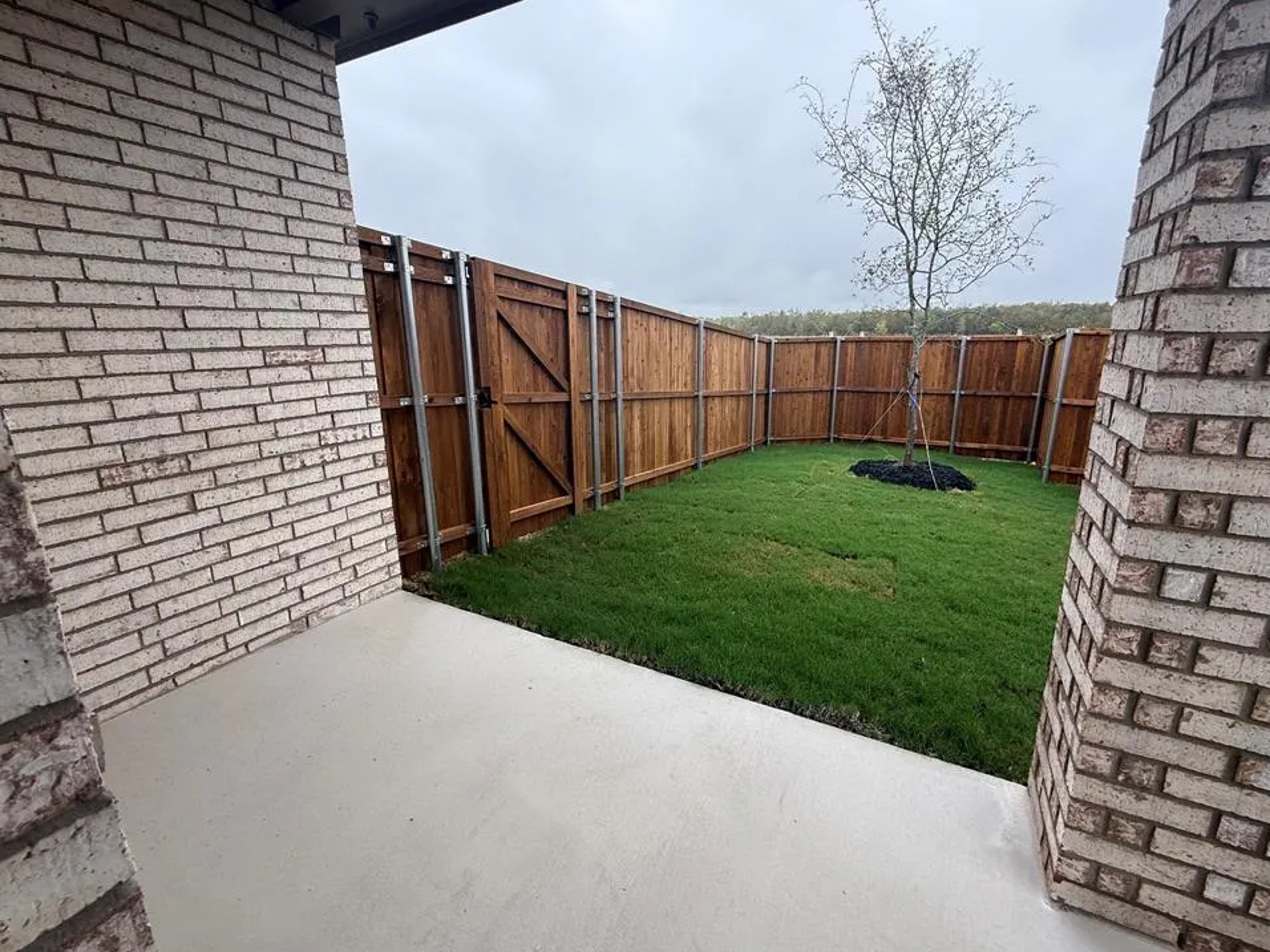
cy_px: 455
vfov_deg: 81.7
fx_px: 550
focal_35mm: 15
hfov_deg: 98.1
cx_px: 670
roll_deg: +0.3
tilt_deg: -13.2
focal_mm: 2.22
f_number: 2.2
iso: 64
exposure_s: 1/359
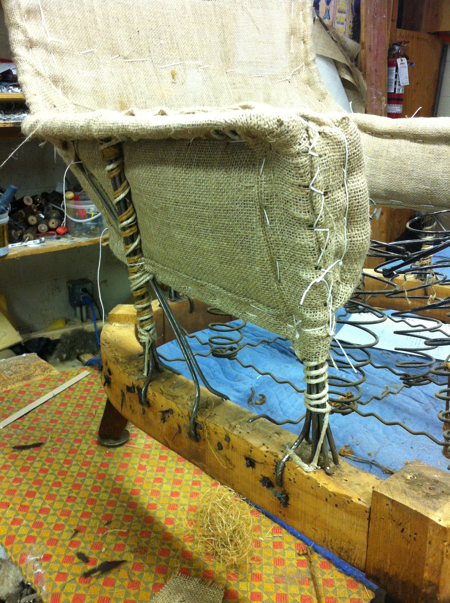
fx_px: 608
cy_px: 302
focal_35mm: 35
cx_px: 225
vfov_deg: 52.7
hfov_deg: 40.6
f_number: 2.8
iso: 160
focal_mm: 3.85
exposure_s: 1/15
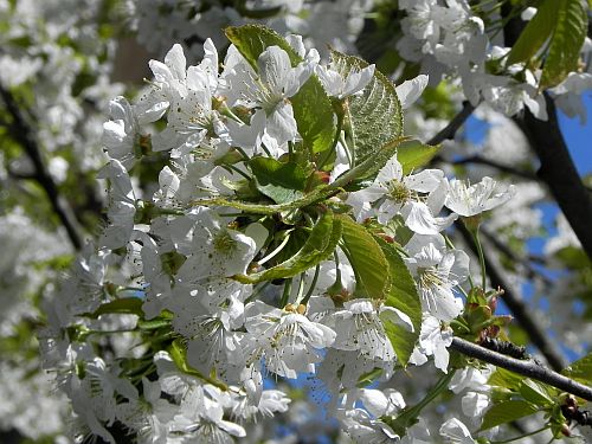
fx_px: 3626
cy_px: 222
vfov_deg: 7.0
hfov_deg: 9.3
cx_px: 296
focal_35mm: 212
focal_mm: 37.7
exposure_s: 1/552
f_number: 8
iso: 160
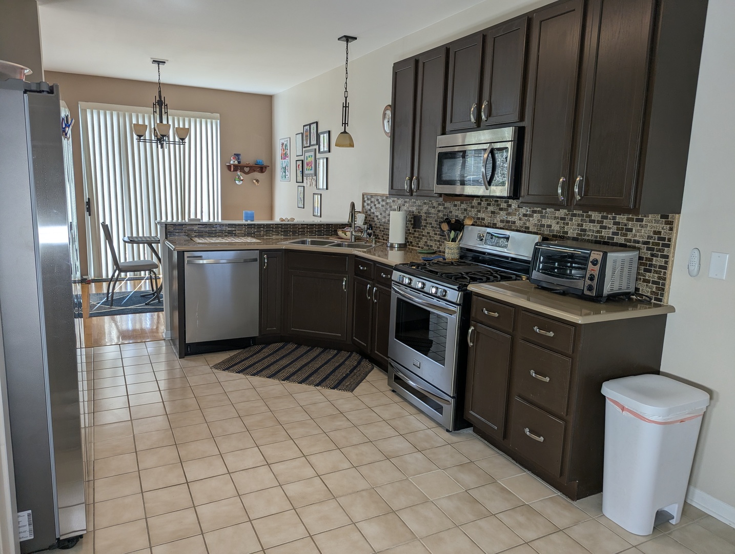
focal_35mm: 24
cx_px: 368
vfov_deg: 56.9
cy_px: 277
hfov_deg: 71.5
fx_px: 510
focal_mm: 6.81
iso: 39
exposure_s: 1/120
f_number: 1.85
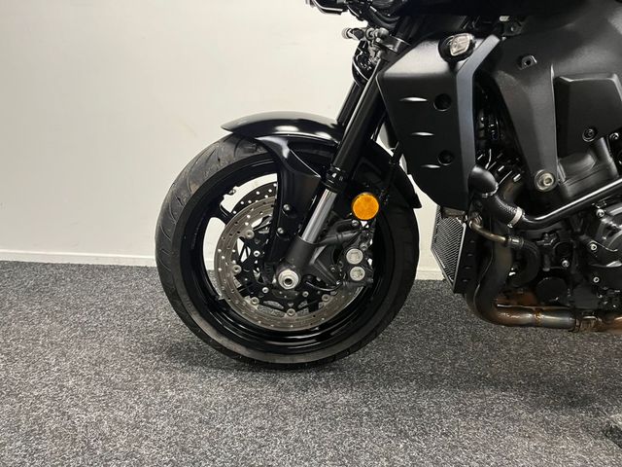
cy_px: 234
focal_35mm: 26
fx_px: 467
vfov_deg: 53.1
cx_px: 311
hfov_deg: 67.3
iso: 320
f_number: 1.6
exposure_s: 1/50
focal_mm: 5.1
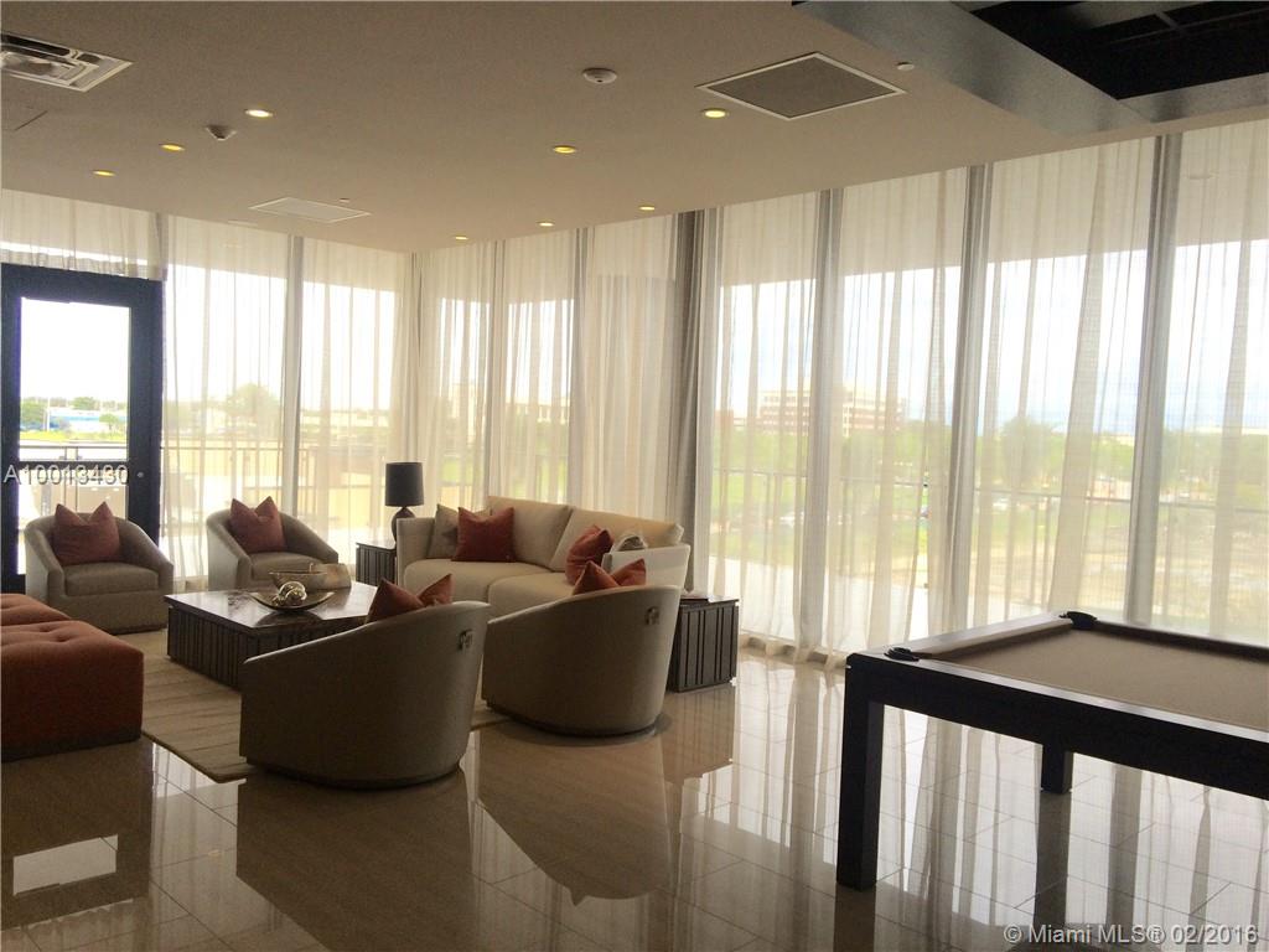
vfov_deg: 48.2
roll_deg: -2.4
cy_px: 476
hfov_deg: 61.7
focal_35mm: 29
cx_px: 634
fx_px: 1063
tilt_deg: -4.1
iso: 32
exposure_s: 1/124
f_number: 2.2
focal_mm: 4.15
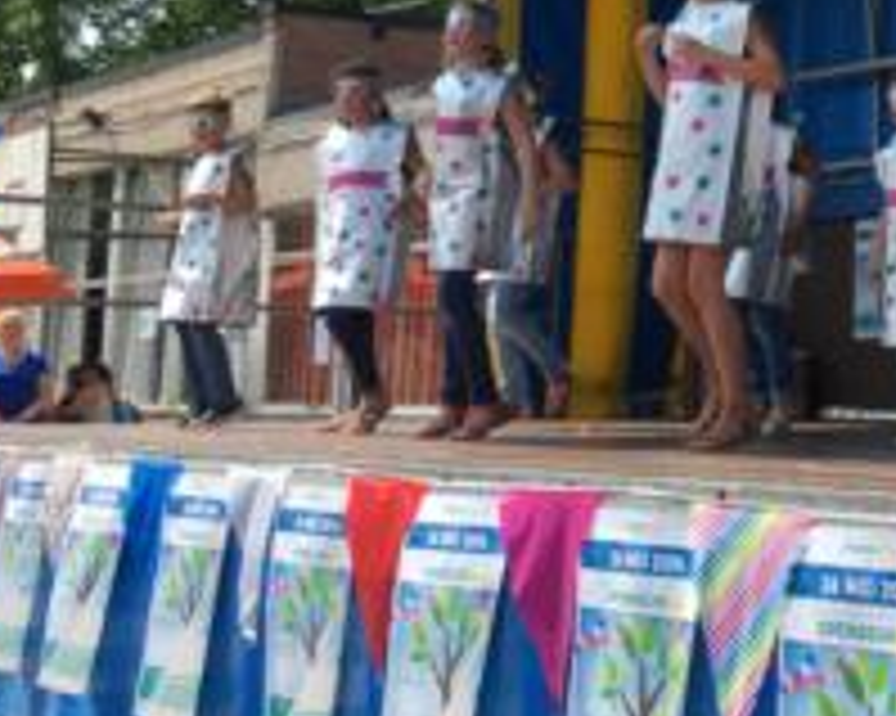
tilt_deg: +11.6
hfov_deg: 24.9
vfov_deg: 20.9
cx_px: 986
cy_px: 25
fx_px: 1882
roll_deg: -2.1
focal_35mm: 71
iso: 25
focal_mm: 4.15
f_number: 2.2
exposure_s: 1/855
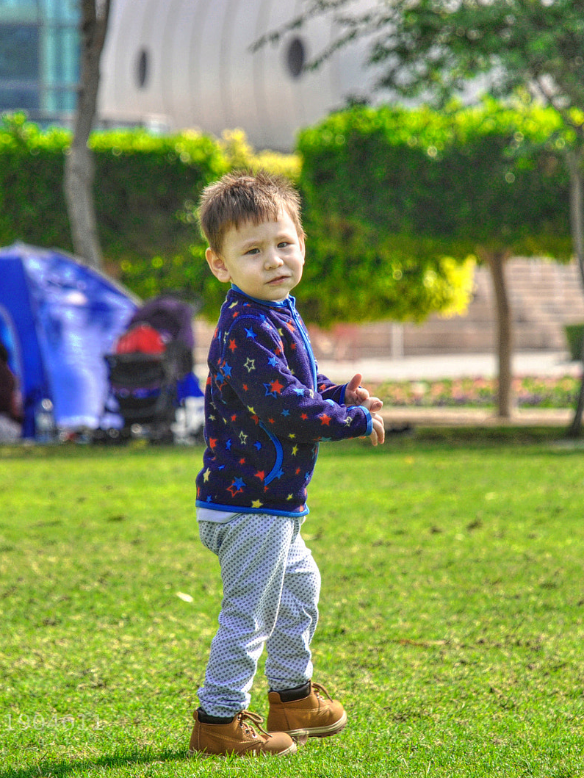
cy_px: 390
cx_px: 307
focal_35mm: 294
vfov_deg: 6.7
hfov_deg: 5.1
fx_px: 6603
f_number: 5.6
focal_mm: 135
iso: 280
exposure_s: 1/500
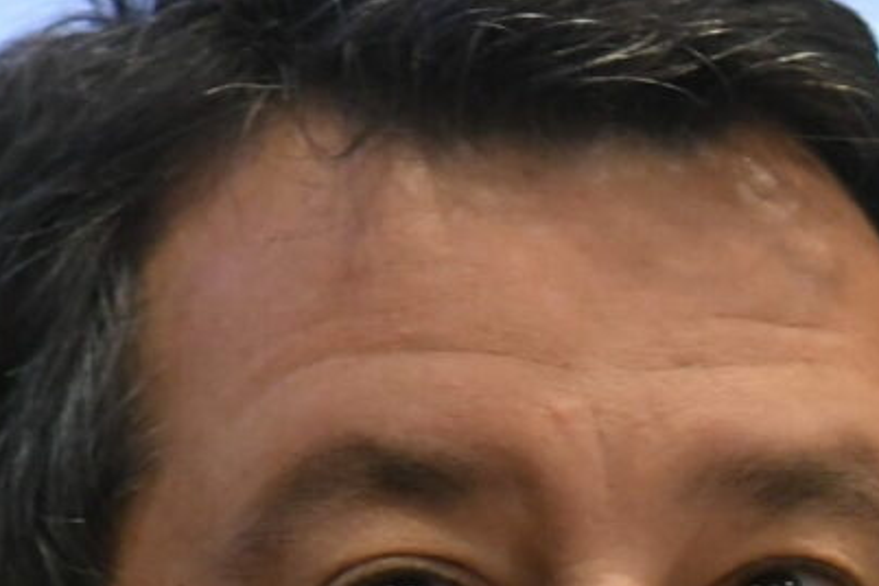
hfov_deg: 1.9
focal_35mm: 1109
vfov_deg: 1.2
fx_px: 27085
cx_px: 855
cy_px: 1187
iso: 2500
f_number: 4
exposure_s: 1/160
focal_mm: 155
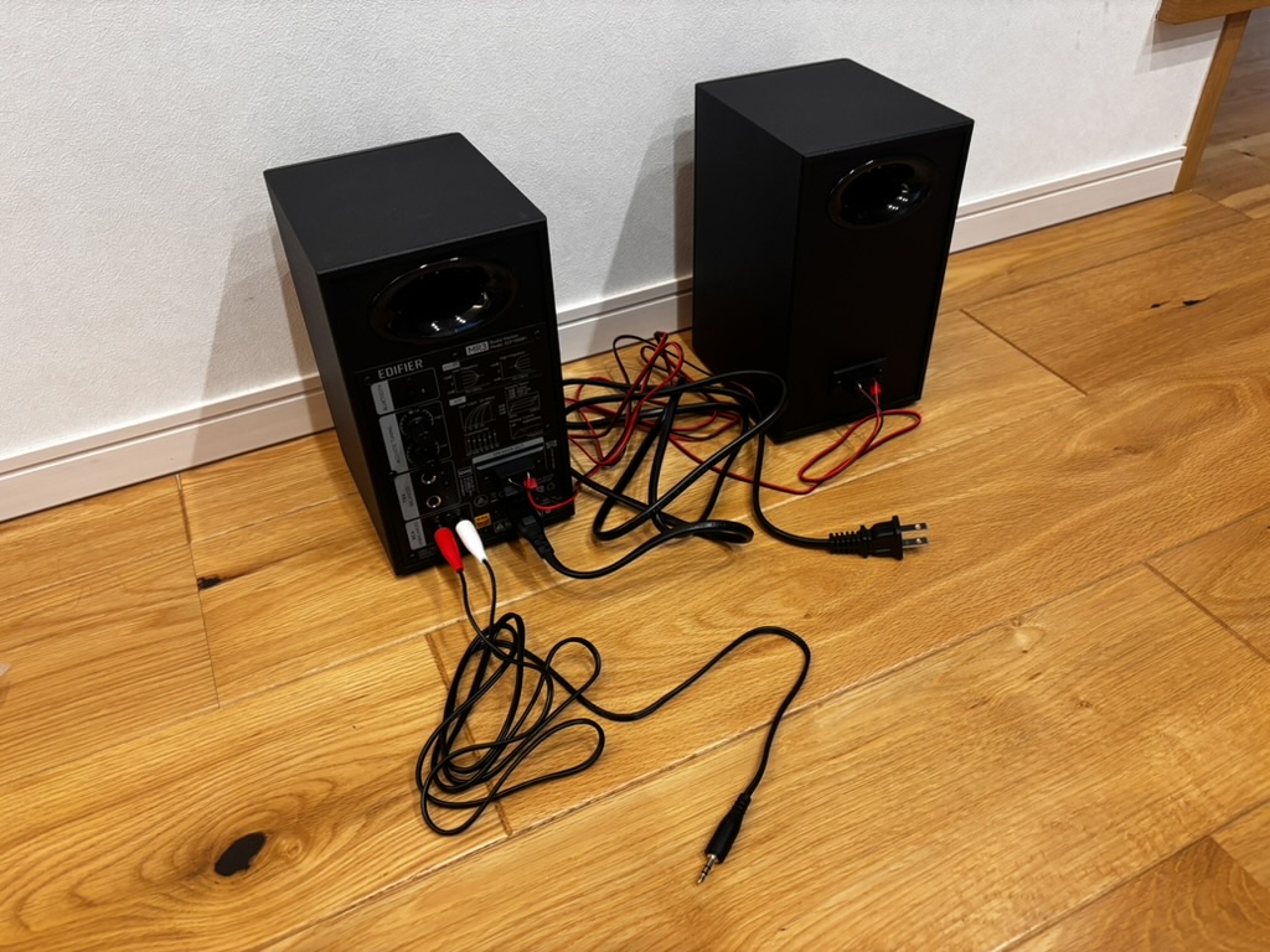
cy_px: 476
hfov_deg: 67.3
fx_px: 954
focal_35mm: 26
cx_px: 635
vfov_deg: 53.1
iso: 160
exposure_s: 1/60
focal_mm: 5.96
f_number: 1.6
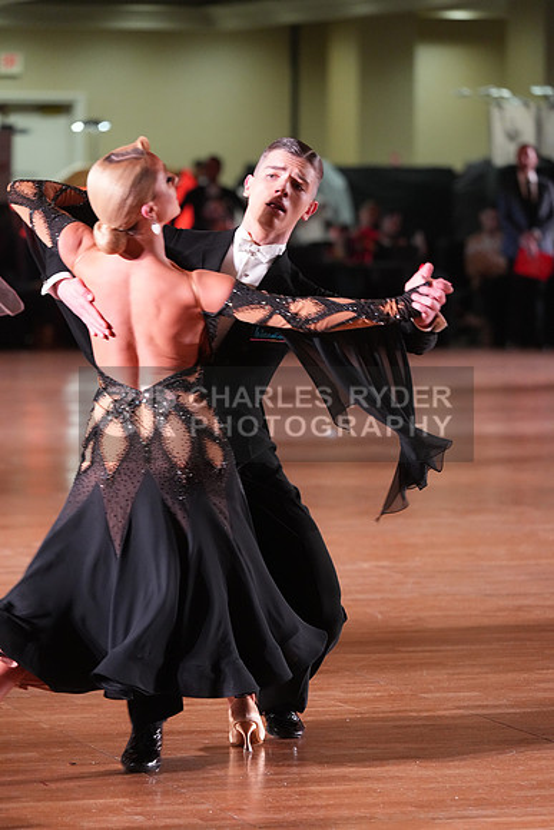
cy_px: 415
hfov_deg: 8.0
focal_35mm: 172
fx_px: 3968
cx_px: 277
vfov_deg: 11.9
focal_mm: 172
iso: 4000
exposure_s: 1/200
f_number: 4.5
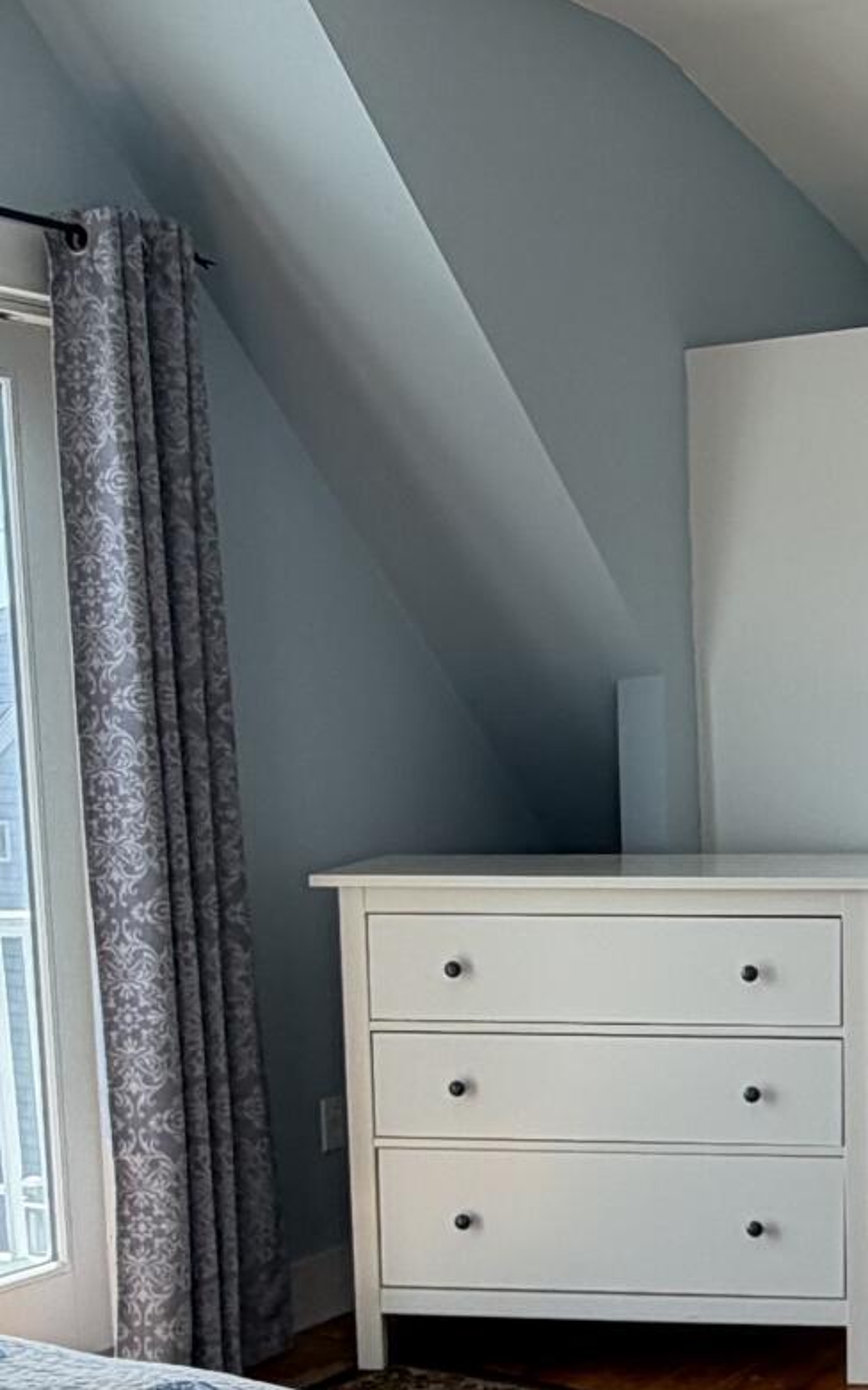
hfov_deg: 22.3
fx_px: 2158
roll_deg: +2.6
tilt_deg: -6.9
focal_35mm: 57
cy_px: 974
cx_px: 761
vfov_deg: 35.2
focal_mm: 2.22
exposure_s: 1/120
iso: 50
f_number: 2.2
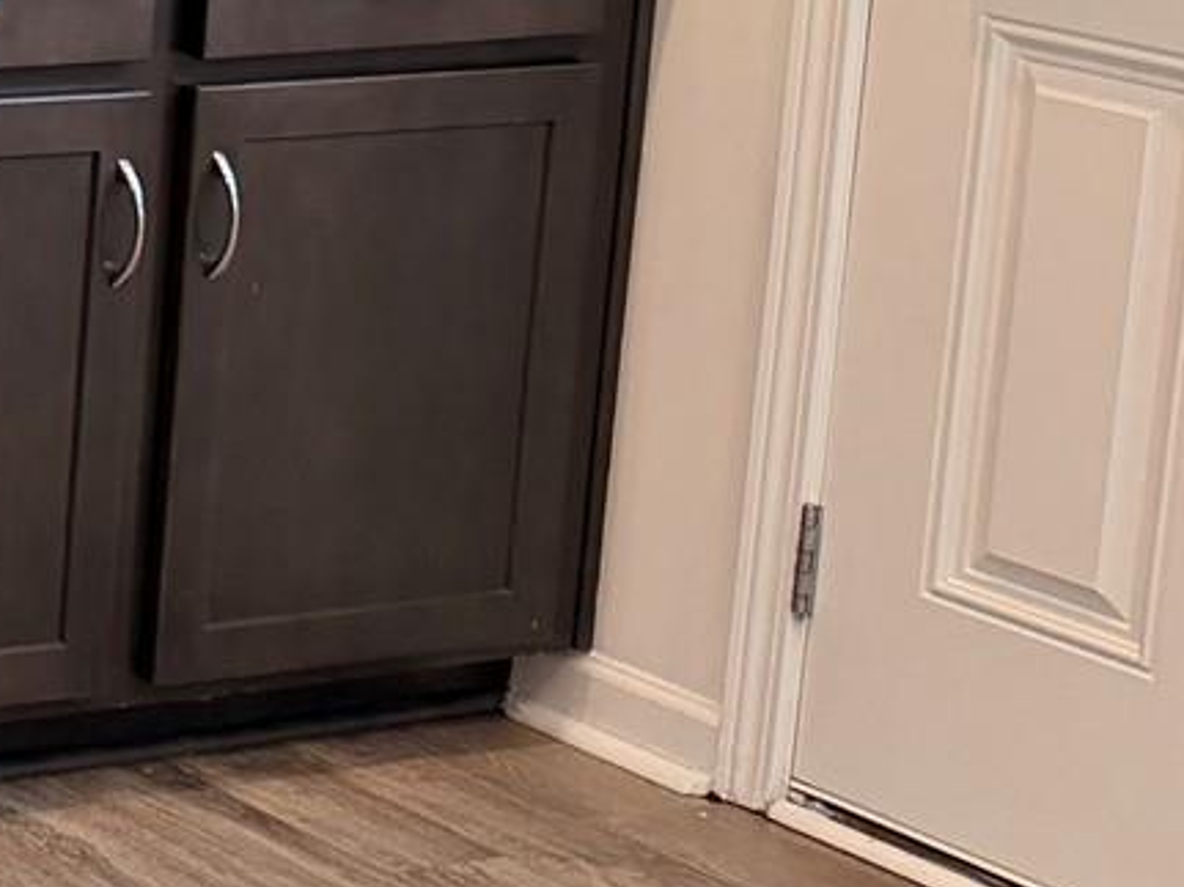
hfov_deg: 13.6
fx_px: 3898
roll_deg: -0.3
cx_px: -1448
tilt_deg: -8.3
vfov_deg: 12.7
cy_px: -178
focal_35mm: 114
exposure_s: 1/120
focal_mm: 6.76
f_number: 1.78
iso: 125
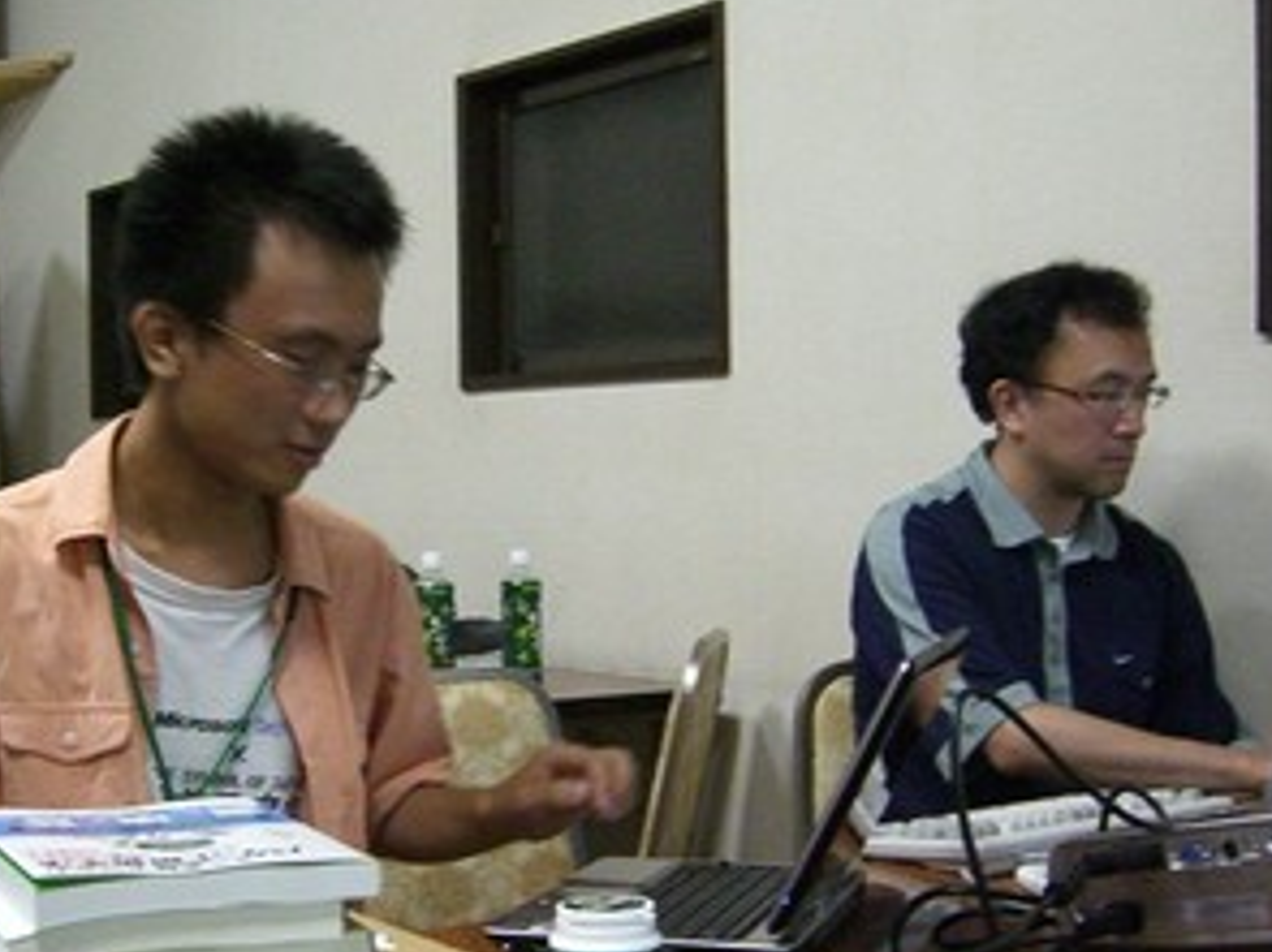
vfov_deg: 25.1
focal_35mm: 58
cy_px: 625
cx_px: 496
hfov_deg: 33.1
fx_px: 2130
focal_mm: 7.9
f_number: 2.8
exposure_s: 1/50
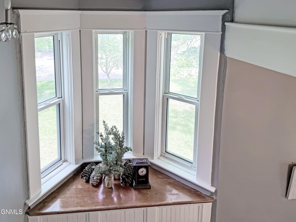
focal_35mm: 24
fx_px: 205
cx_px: 148
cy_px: 111
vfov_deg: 56.8
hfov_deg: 71.6
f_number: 1.78
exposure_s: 1/207
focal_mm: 6.76
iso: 80
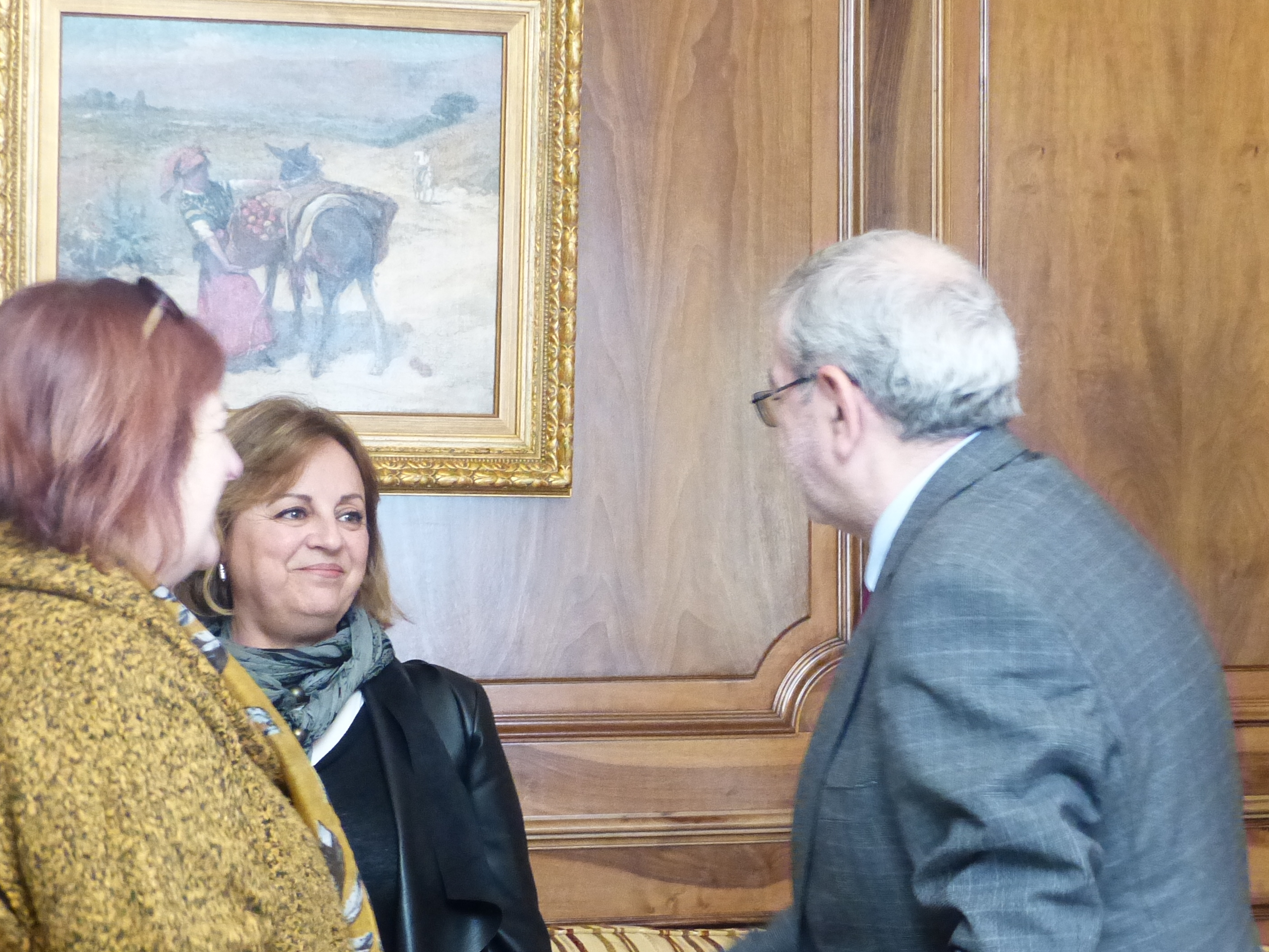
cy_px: 657
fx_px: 4619
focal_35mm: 126
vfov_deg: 11.7
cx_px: 610
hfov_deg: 15.6
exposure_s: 1/40
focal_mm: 16
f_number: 3.2
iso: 800
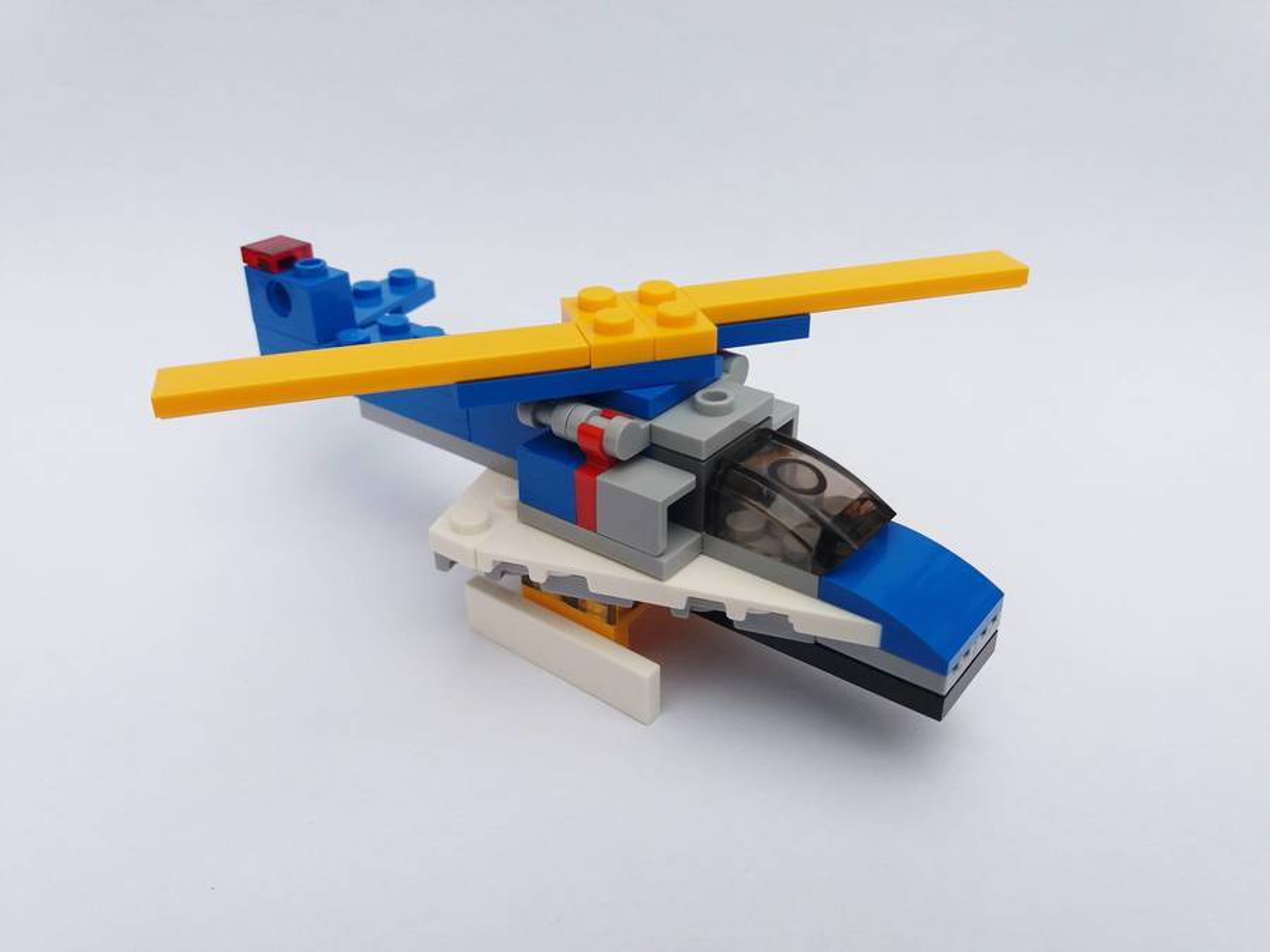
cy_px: 476
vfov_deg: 49.7
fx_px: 1027
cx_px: 635
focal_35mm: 28
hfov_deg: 63.4
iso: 64
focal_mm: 3.7
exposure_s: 1/407
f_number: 1.9
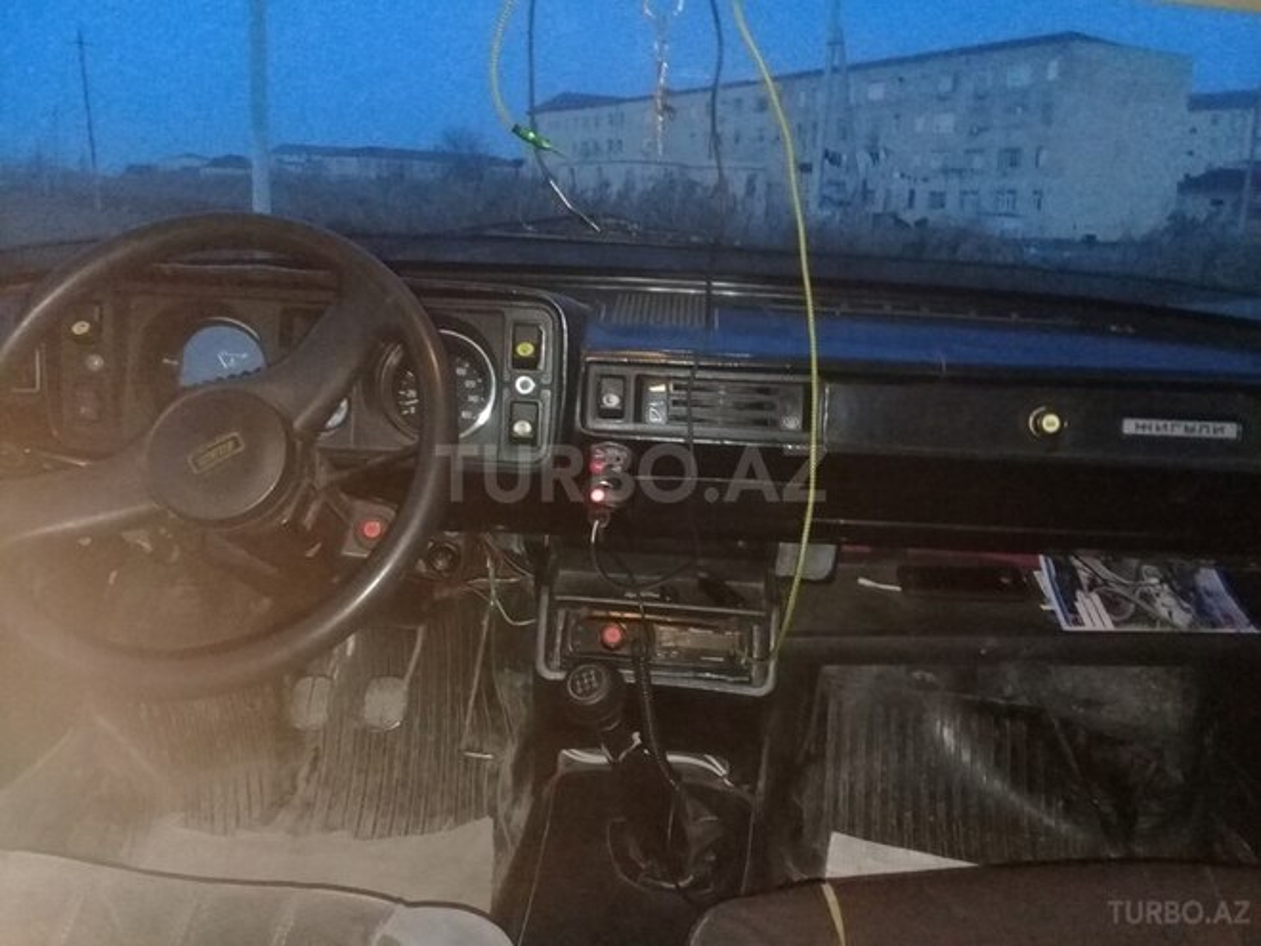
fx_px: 1129
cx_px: 630
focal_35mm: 31
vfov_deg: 45.4
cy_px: 473
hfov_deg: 58.4
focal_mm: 3.3
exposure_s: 1/17
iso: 1250
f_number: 2.2
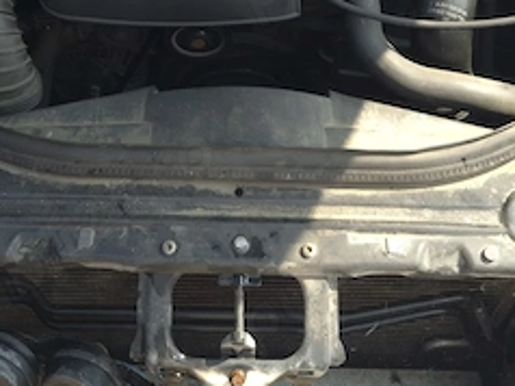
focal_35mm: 58
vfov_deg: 23.2
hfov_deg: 33.2
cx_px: 225
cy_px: -69
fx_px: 862
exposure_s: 1/361
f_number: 1.8
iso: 50
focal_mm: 5.4
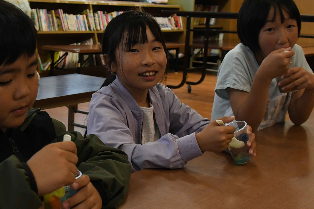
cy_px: 92
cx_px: 108
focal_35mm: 59
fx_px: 515
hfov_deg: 33.7
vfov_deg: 23.0
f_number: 5.6
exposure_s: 1/250
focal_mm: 24
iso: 2000
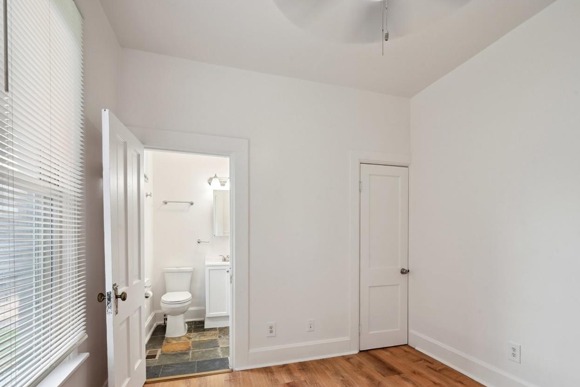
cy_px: 245
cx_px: 298
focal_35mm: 18
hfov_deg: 90.0
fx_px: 290
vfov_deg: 66.2
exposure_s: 1/13
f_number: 11
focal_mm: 14
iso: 400
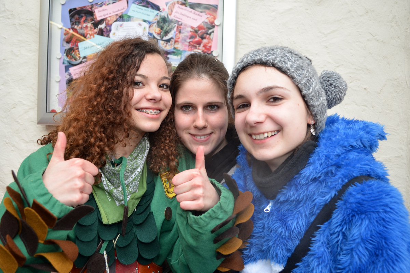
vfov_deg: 48.0
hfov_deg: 67.4
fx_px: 308
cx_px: 205
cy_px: 136
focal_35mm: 27
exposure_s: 1/60
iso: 450
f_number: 4
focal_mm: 18
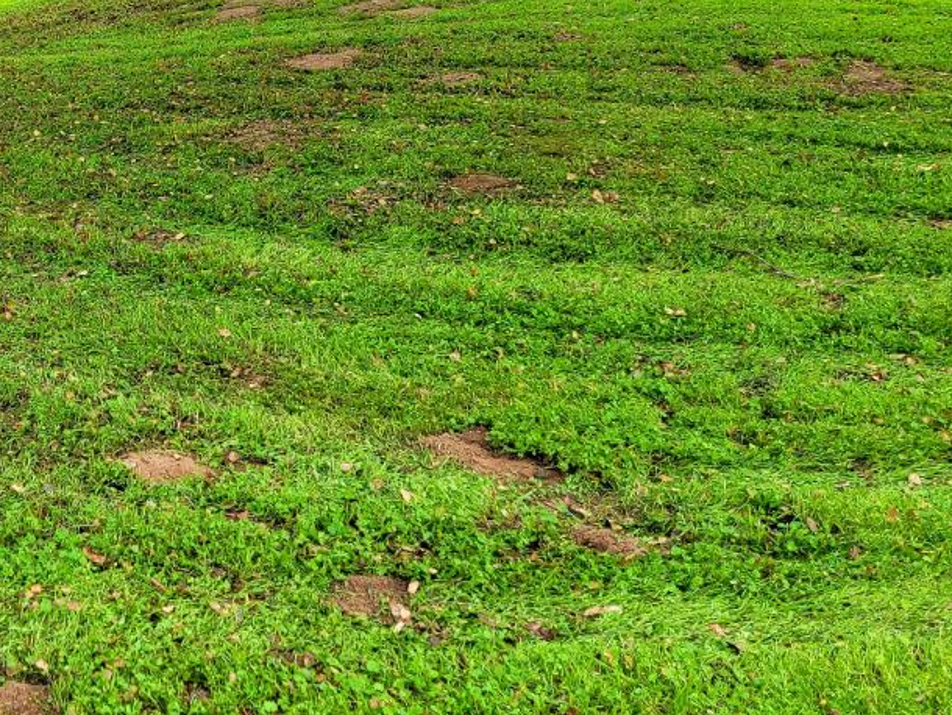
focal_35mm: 59
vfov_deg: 24.5
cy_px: 152
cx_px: -211
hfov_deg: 28.2
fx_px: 1623
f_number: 1.8
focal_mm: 6.7
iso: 25
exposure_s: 1/120
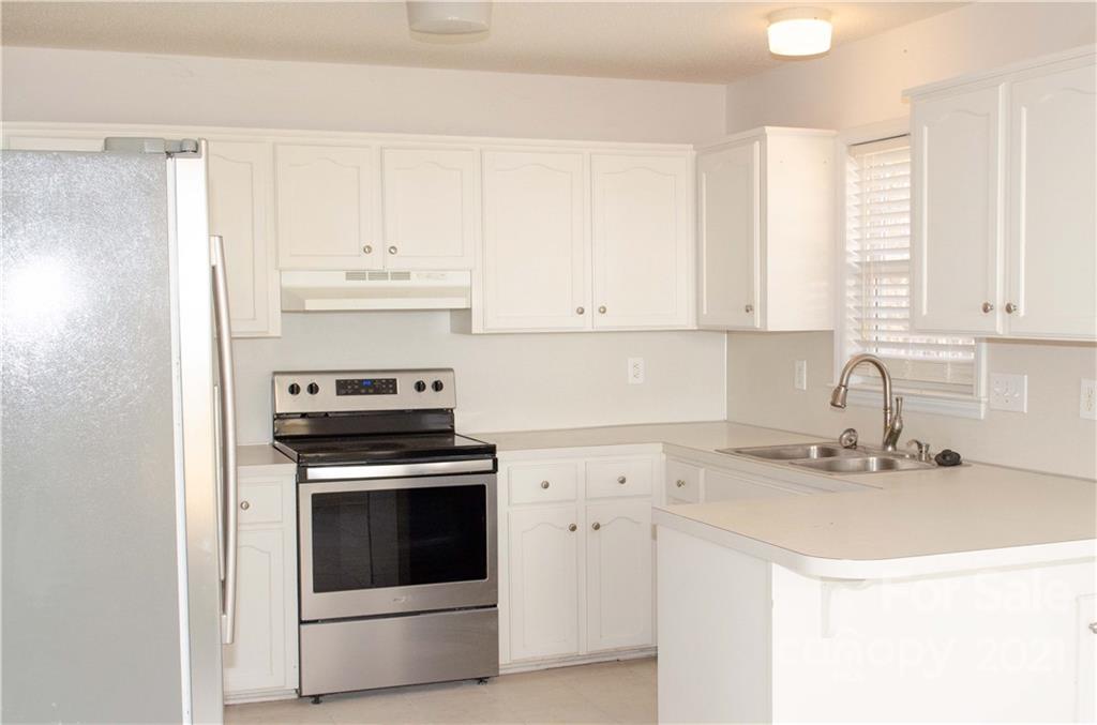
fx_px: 1276
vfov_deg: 31.7
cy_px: 362
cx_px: 548
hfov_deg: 46.5
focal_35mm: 42
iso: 800
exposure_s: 1/100
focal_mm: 28
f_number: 7.1
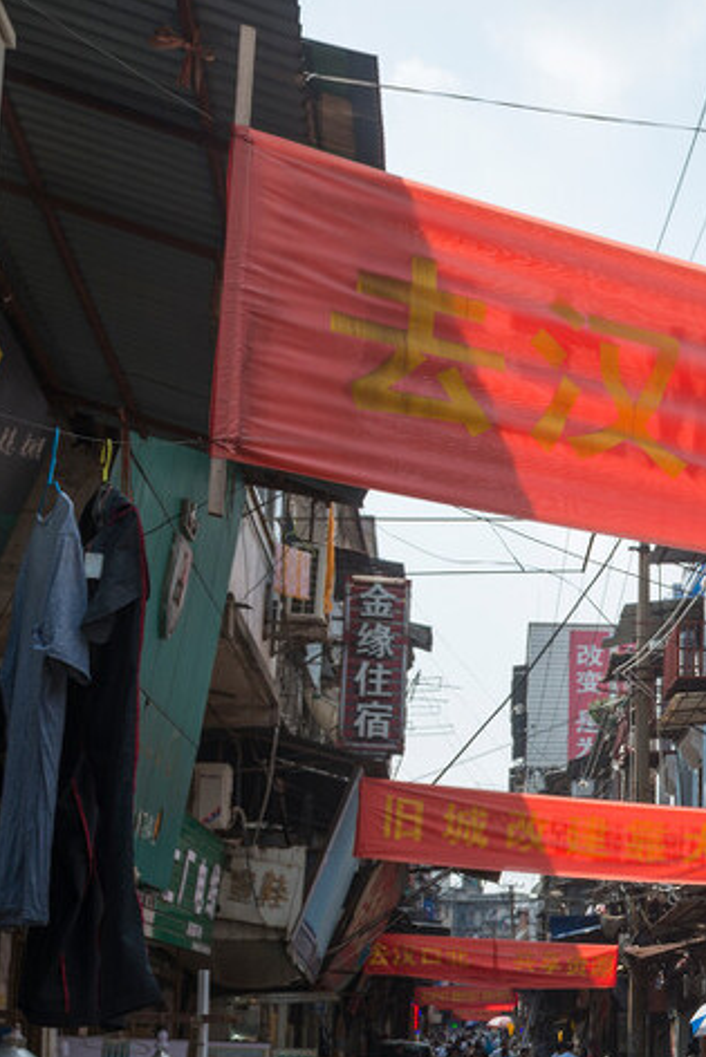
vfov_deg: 32.2
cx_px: 962
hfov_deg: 20.1
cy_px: 796
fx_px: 1793
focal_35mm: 61
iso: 100
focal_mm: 24
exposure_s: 1/160
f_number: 9
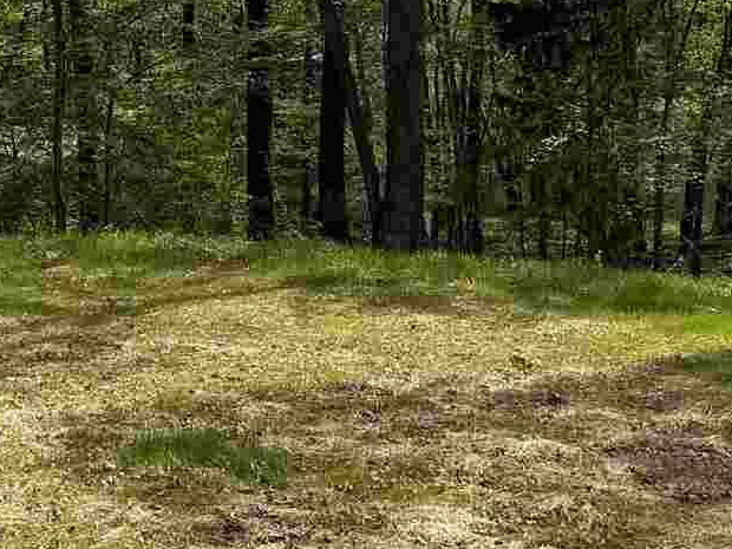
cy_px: 126
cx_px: -166
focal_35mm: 119
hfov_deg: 15.9
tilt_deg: -5.7
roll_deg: +0.4
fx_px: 2516
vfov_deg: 12.4
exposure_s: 1/3953
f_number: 1.78
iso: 80
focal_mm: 6.76
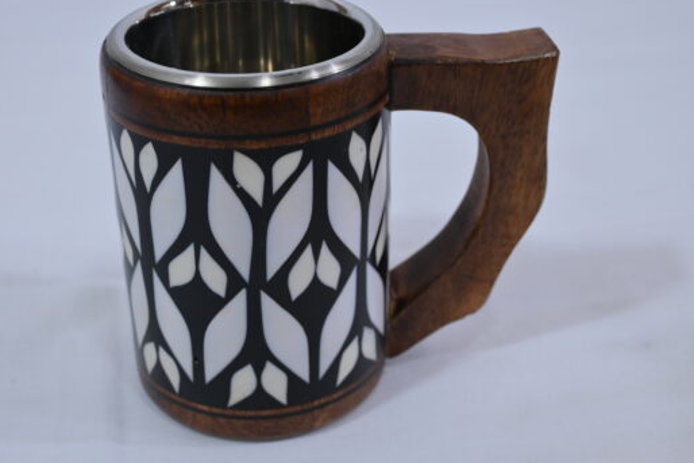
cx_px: 359
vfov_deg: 24.2
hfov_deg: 35.6
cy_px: 230
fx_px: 1080
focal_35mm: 56
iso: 500
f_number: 7.1
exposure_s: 1/125
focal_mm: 48
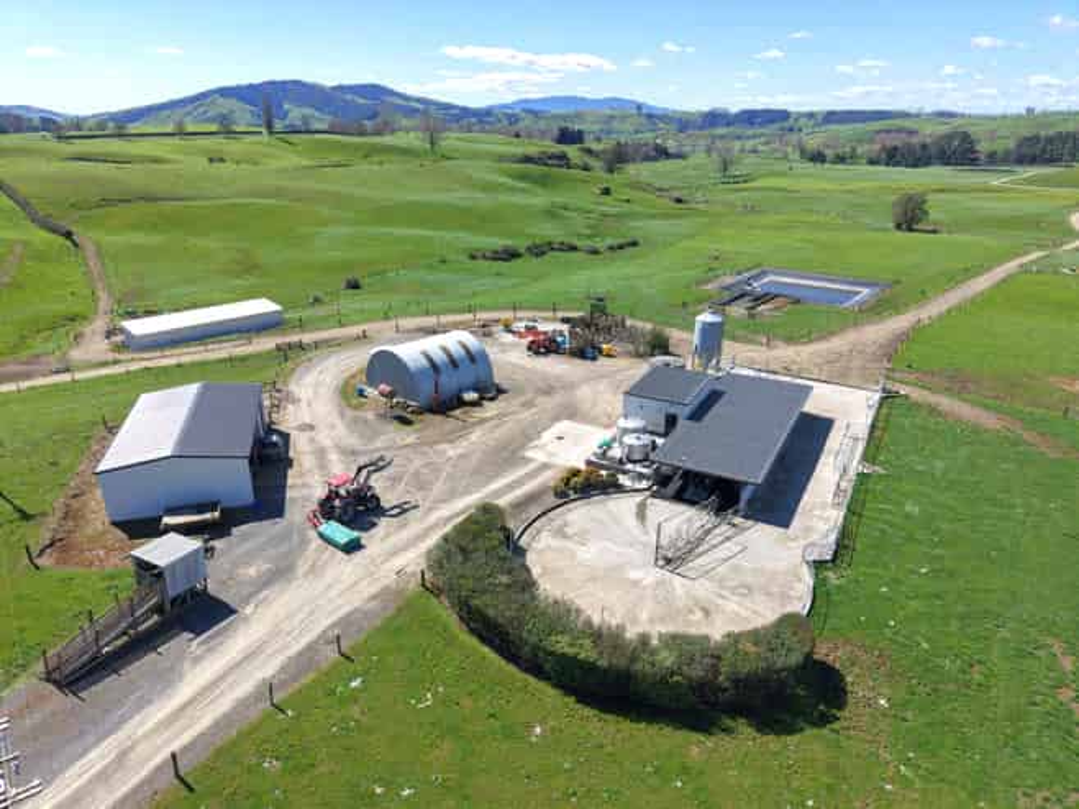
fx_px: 748
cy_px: 404
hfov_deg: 71.6
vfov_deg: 56.8
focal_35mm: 24
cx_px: 540
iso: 170
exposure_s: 1/4000
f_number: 1.8
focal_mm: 8.67
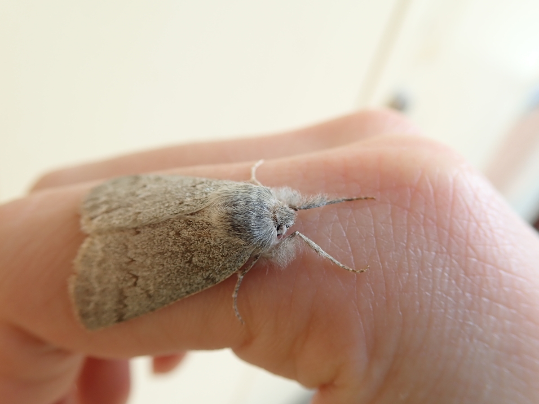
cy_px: 202
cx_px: 270
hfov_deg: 60.0
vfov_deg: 46.8
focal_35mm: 30
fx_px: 467
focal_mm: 5.5
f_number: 3.2
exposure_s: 1/125
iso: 100
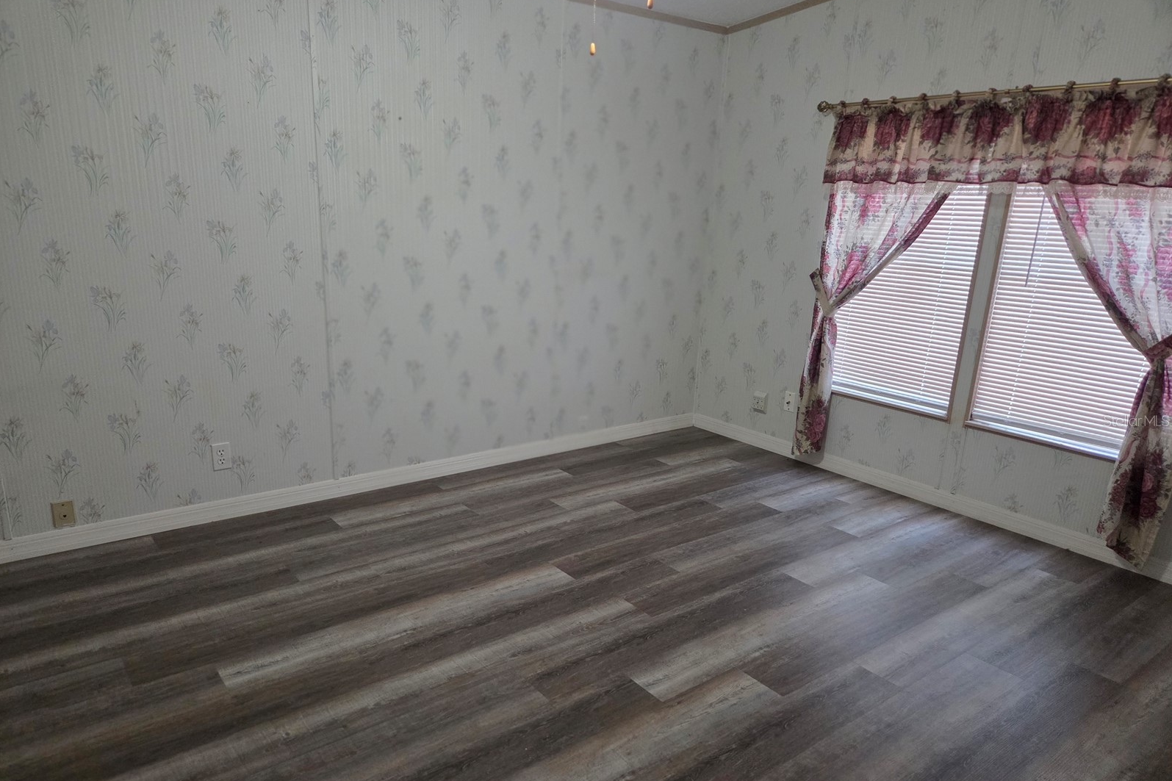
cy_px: 420
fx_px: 781
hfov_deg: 73.7
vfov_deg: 53.1
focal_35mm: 24
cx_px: 585
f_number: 1.8
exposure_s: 1/120
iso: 640
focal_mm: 5.4
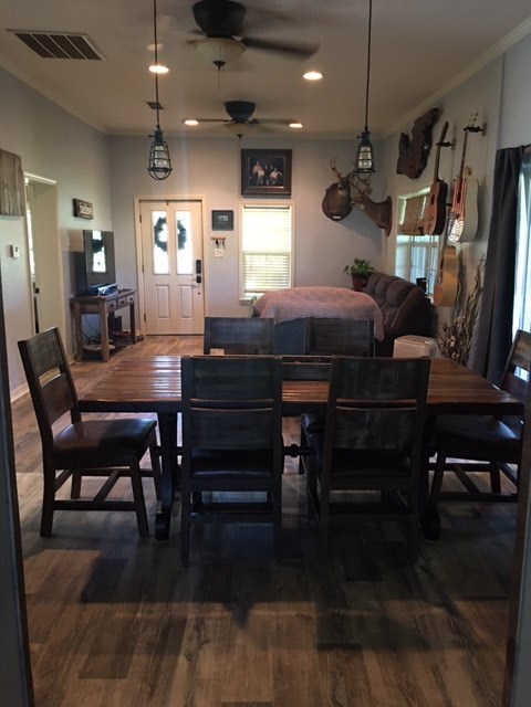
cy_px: 354
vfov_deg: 61.7
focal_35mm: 29
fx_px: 593
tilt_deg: -10.0
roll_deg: -1.3
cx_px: 266
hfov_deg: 48.2
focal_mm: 4.15
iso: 50
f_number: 2.2
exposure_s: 1/4
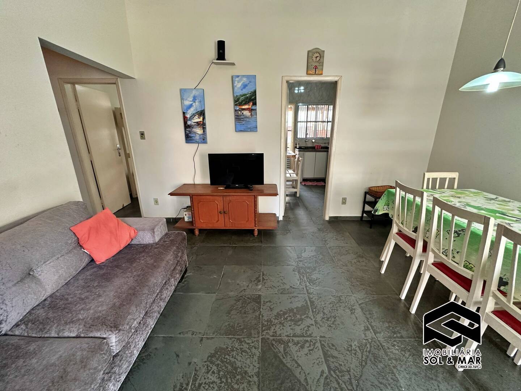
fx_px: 211
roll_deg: +0.2
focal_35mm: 14
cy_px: 196
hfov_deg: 102.1
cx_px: 260
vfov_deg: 85.7
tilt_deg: -17.3
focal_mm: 2.22
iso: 320
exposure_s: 1/120
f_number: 2.2
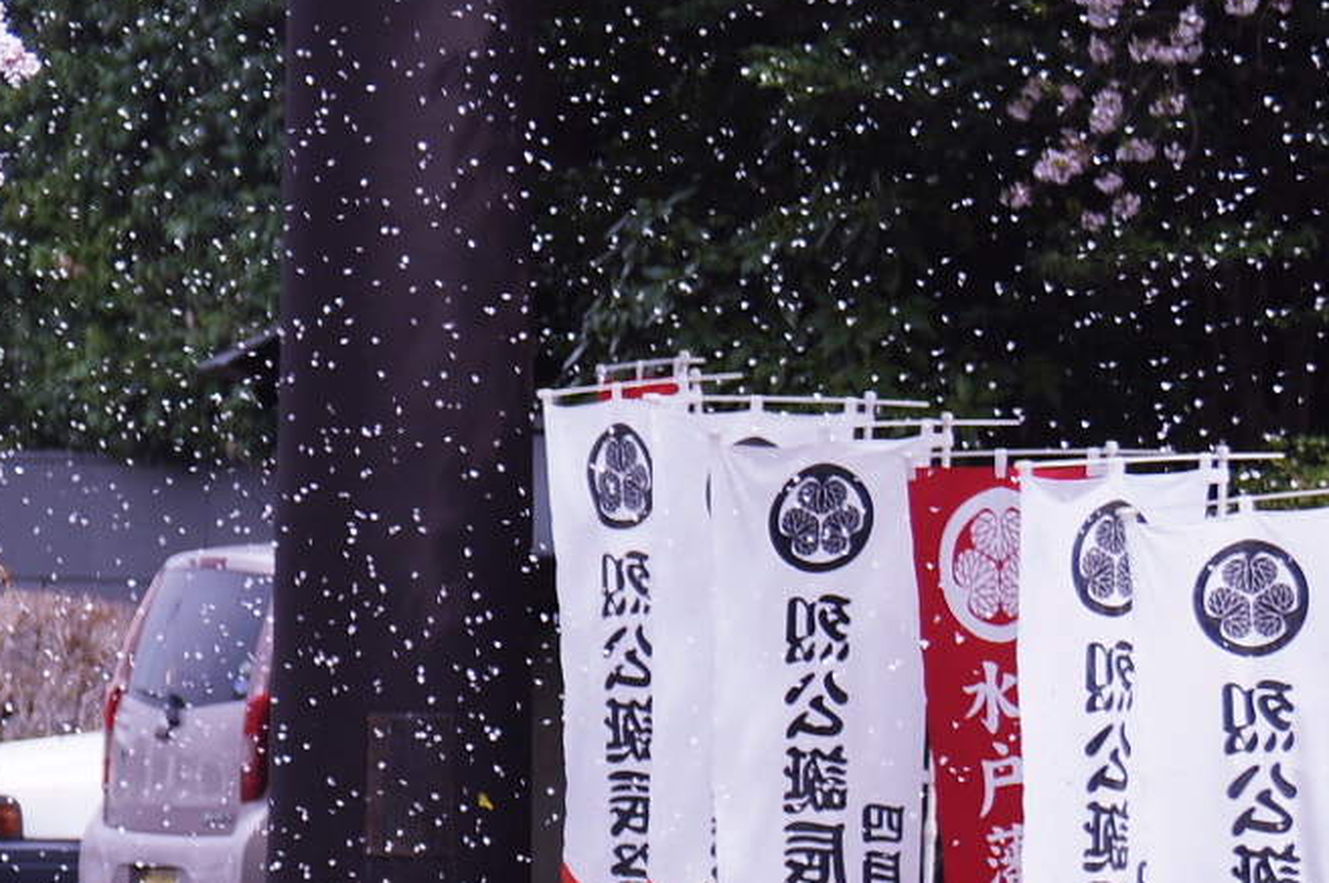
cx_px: 523
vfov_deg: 1.6
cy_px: -93
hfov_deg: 2.4
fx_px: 31958
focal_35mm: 867
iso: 200
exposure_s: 1/640
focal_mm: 185
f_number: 5.6
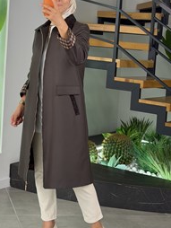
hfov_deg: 18.9
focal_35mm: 78
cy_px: 77
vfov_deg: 24.9
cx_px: 55
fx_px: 513
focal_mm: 6.76
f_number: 1.78
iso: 50
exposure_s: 1/100
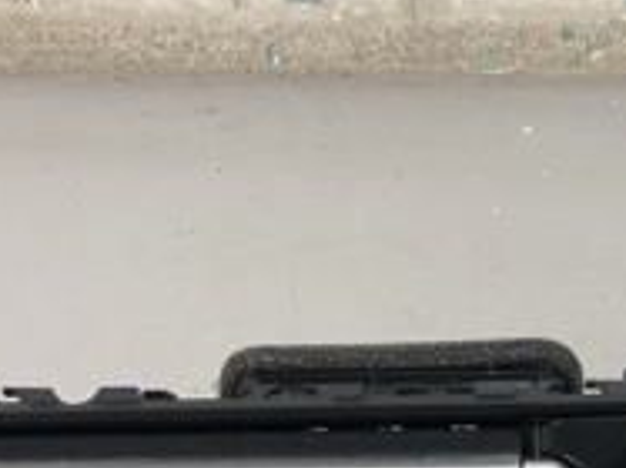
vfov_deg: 14.9
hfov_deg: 19.1
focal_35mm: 96
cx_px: 783
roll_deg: +1.2
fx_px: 1735
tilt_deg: -40.9
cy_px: 555
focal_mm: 4
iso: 40
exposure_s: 1/33
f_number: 1.8
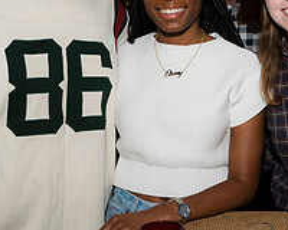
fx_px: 673
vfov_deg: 19.2
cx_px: 297
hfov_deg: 23.0
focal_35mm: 79
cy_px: 37
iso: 800
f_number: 5.6
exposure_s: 1/160
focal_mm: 29
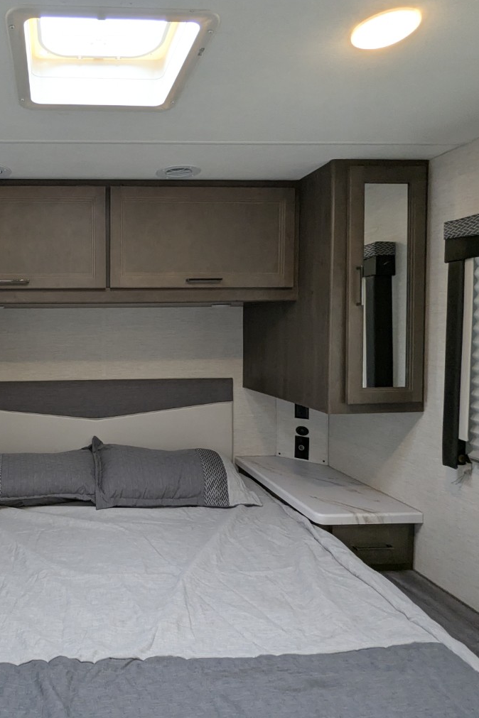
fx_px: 459
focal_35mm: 23
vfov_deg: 76.1
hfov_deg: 51.0
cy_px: 352
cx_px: 81
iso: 199
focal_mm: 2.35
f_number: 2.2
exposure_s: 1/205
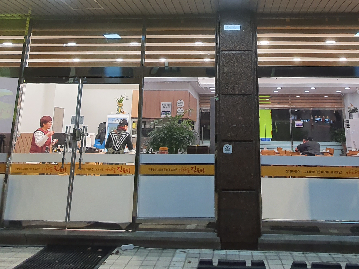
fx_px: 353
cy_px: 33
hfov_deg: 53.7
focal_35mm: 34
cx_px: 211
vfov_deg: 39.2
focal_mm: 1.8
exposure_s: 1/60
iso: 80
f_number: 2.2
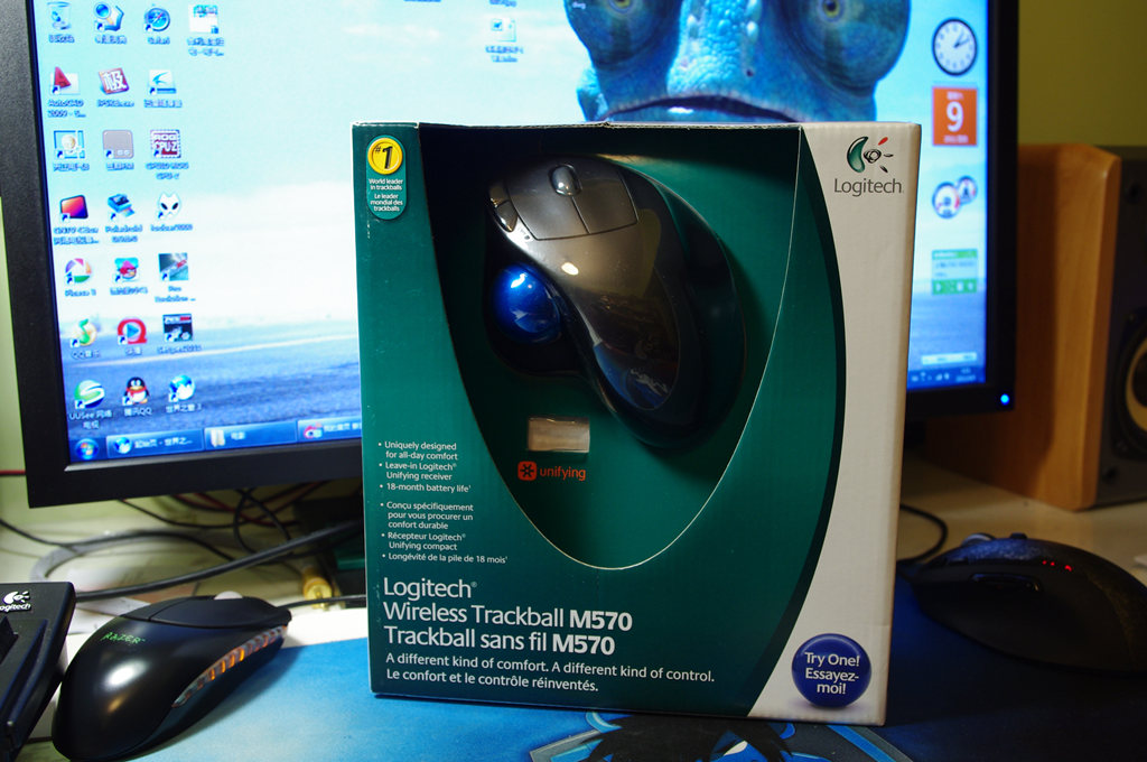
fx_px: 1146
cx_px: 574
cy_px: 381
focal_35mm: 36
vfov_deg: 36.8
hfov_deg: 53.2
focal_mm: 24.38
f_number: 5.6
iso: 400
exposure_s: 1/8
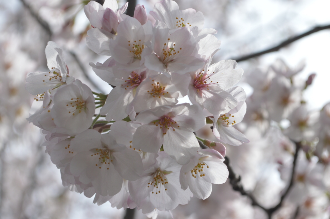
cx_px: 165
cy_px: 110
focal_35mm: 82
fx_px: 756
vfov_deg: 16.5
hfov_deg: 24.6
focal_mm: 55
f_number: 8
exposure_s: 1/320
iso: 100
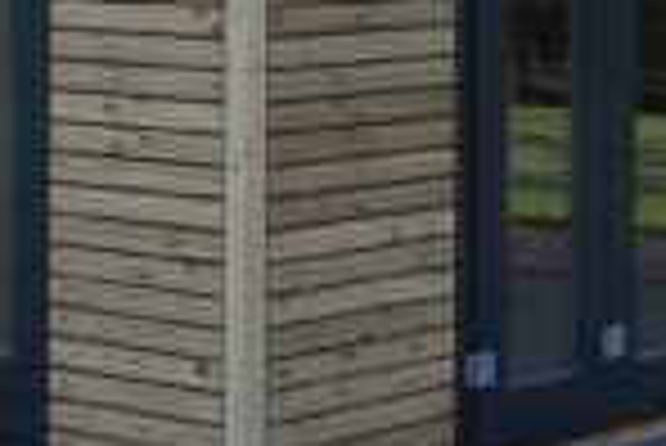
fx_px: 2741
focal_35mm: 148
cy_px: -27
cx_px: 302
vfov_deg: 9.2
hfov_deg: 13.9
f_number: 5.6
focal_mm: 30
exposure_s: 1/250
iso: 100
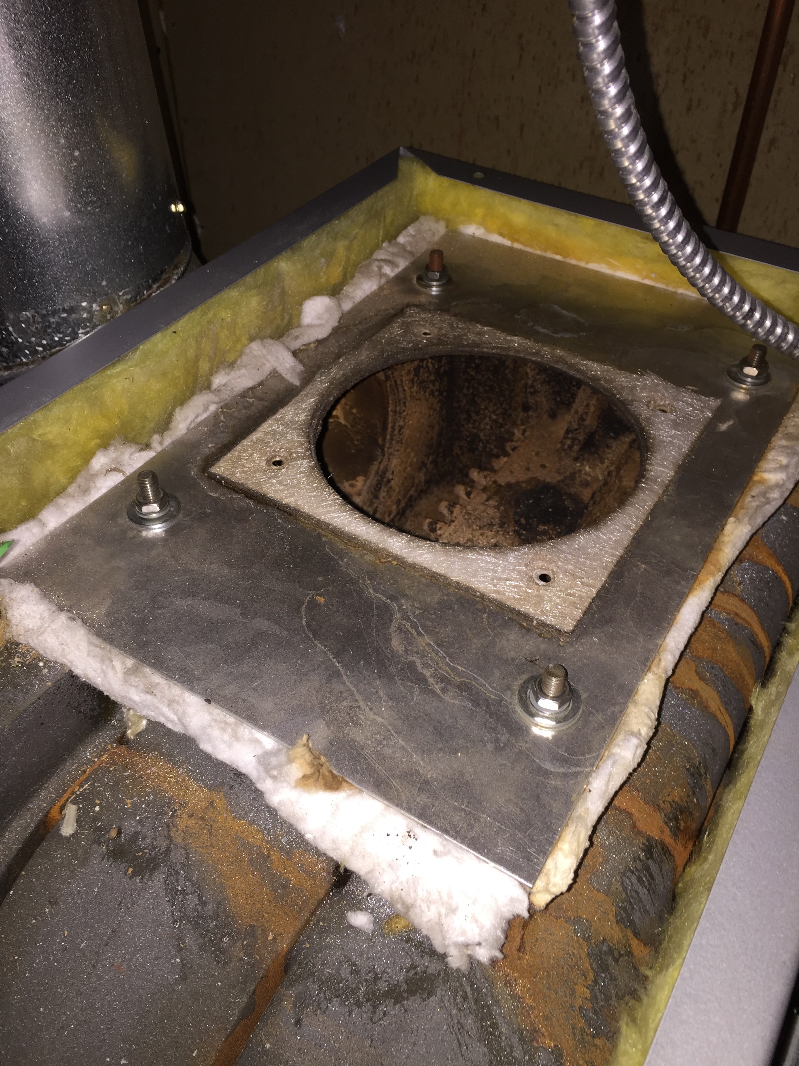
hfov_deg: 48.2
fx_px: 892
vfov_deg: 61.7
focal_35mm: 29
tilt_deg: -42.4
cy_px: 533
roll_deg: -0.3
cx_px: 400
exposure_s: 1/20
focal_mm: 4.15
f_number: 2.2
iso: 32
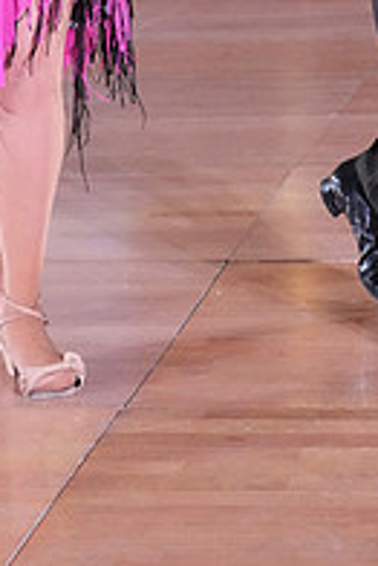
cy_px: -234
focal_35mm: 139
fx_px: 2185
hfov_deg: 9.9
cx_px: 218
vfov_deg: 14.0
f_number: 5
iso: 8000
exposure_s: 1/400
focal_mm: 47
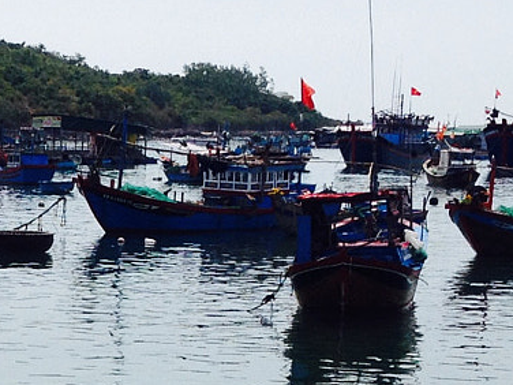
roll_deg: -1.6
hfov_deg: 13.0
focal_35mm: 149
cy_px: 434
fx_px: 2208
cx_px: -83
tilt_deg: -9.7
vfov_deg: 9.8
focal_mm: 4.28
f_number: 2.4
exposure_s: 1/3460
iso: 50
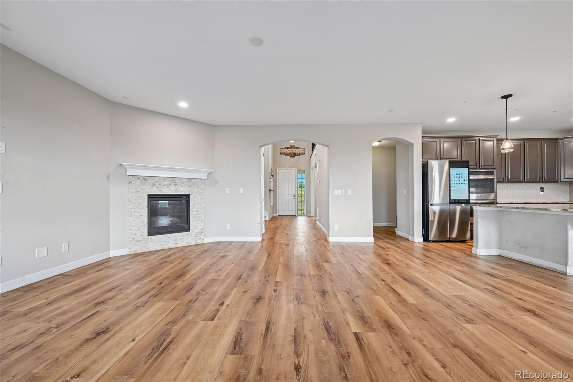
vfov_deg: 81.2
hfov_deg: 104.3
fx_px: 223
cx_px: 286
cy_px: 191
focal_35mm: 14
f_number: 9
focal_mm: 14
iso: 400
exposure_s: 1/15
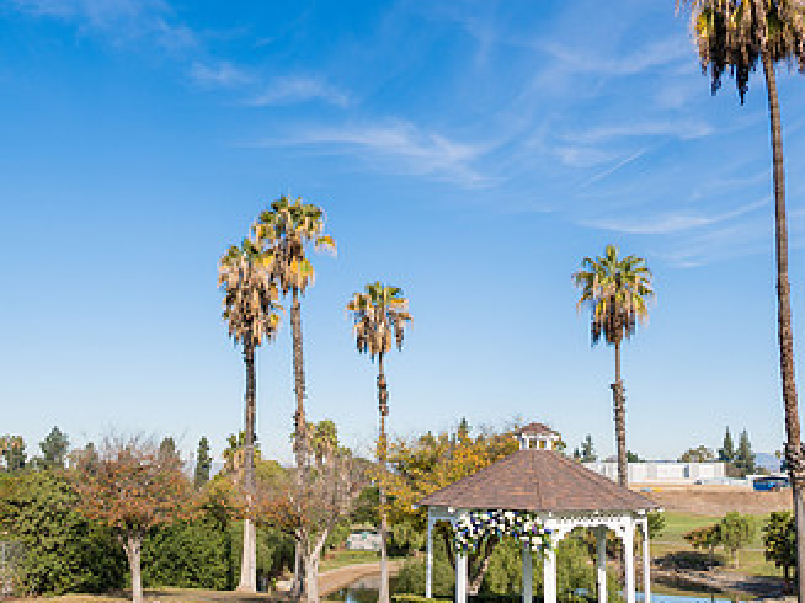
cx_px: 399
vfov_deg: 35.1
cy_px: 336
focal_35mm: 41
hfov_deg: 45.8
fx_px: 953
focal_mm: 24
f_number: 1.4
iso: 100
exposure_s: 1/8000
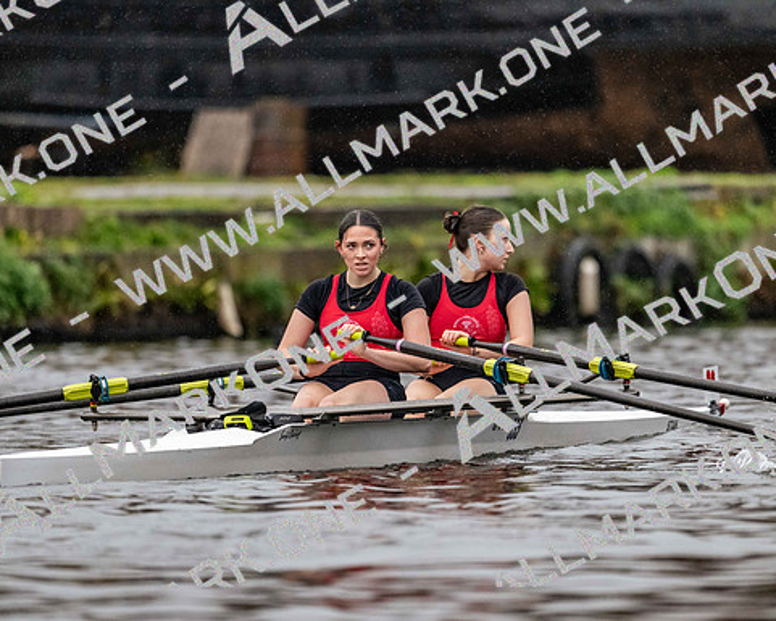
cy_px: 310
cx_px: 315
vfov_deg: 3.4
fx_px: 10406
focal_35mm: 453
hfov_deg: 4.3
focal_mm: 400
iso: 5000
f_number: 4.5
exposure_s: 1/2000
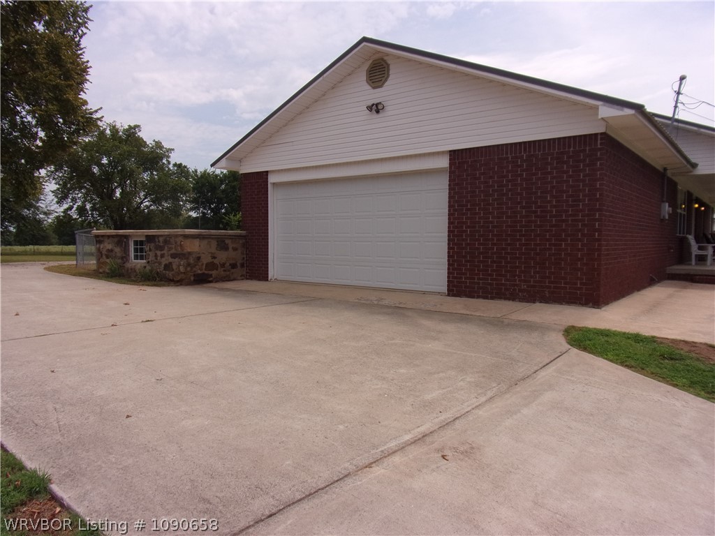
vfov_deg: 56.8
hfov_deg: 71.6
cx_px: 358
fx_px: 496
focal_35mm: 24
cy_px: 268
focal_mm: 4.3
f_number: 10.8
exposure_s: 1/150
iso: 80
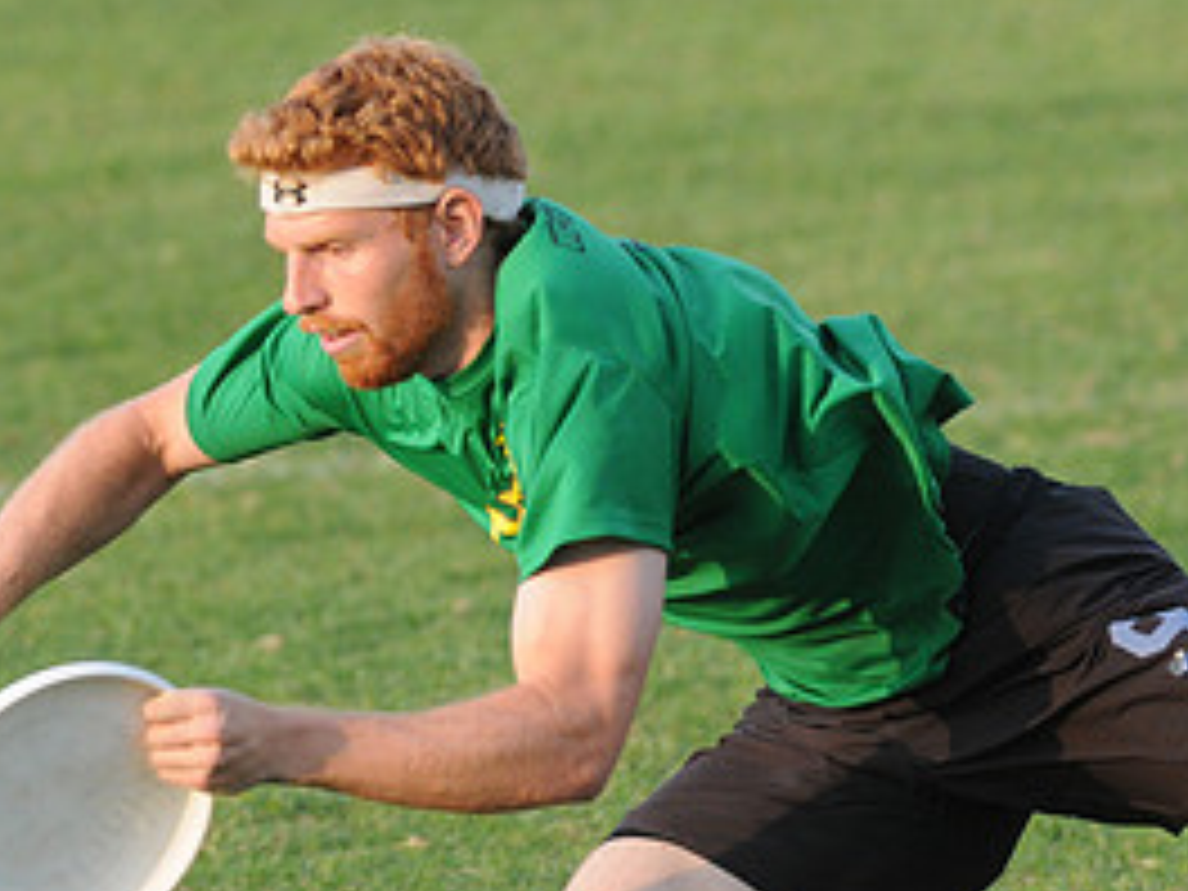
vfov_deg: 2.8
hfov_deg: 3.8
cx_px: 850
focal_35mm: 522
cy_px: 497
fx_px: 17917
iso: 640
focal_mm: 165
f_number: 2.8
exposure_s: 1/1600
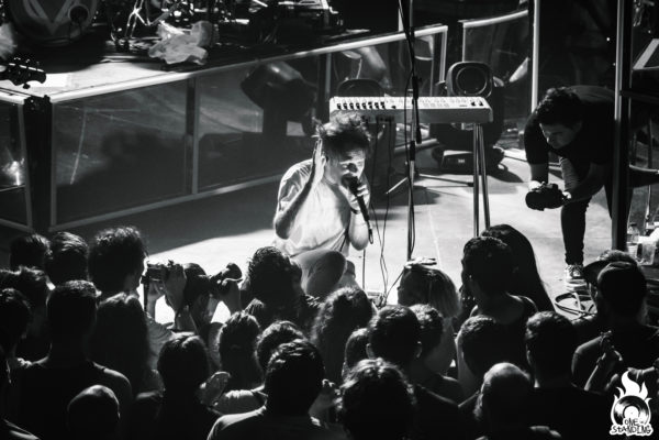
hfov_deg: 16.1
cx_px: 330
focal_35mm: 128
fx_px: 2334
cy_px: 220
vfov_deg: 10.8
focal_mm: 85
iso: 4000
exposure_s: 1/250
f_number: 4
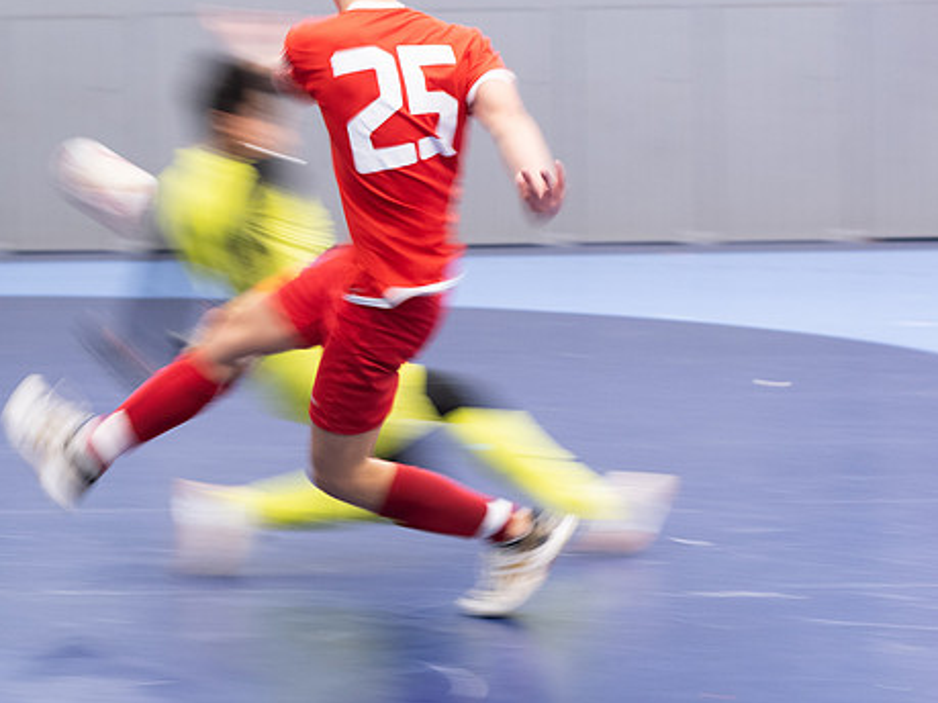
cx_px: 347
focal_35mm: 131
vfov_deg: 11.3
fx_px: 3549
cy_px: 316
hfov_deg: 15.0
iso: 1100
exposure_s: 1/30
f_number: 4
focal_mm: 70
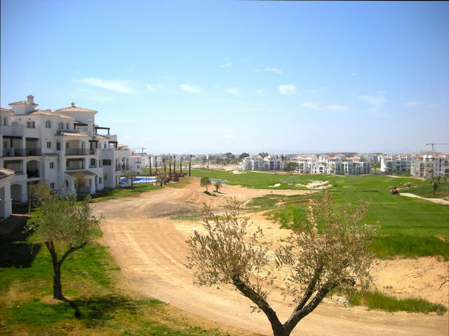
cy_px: 168
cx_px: 224
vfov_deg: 40.7
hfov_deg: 52.6
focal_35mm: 35
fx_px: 454
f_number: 5.7
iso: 64
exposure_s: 1/427
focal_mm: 5.7
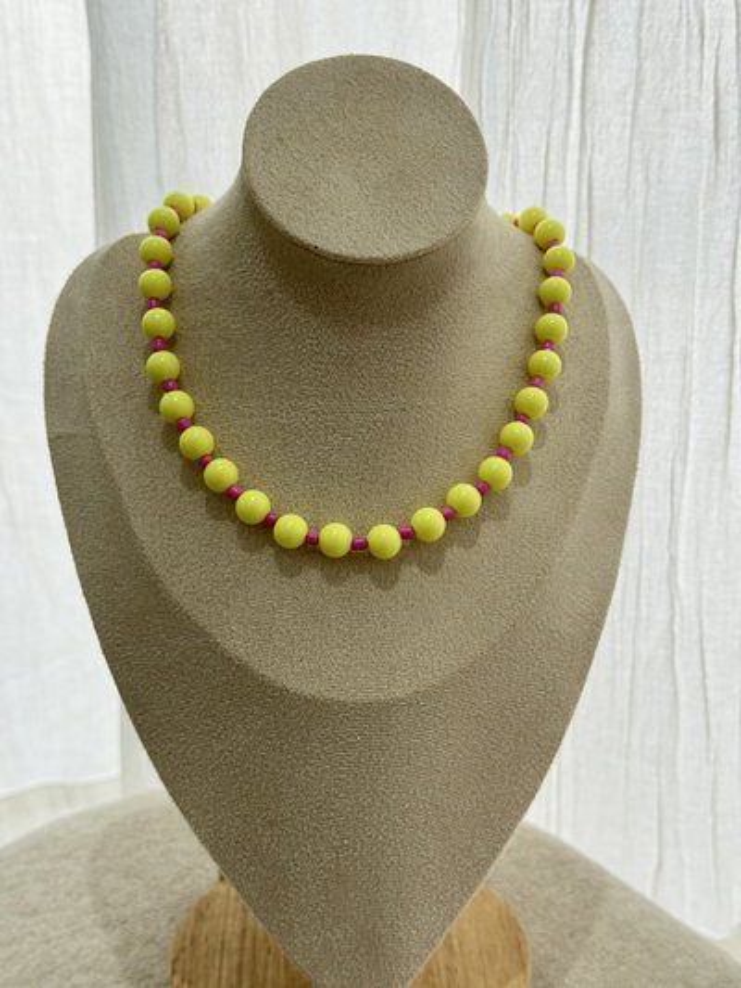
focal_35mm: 48
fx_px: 1369
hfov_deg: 30.3
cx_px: 370
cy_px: 494
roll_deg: +0.8
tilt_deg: -19.0
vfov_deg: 39.6
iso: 64
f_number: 1.78
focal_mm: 6.76
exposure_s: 1/100
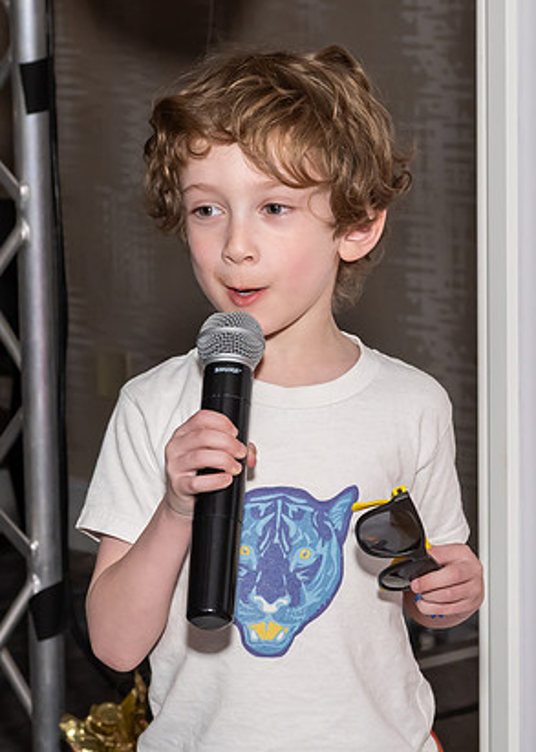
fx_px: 2966
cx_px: 339
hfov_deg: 10.3
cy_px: 345
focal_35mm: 139
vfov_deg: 14.4
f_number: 8
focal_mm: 50
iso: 800
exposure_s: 1/250
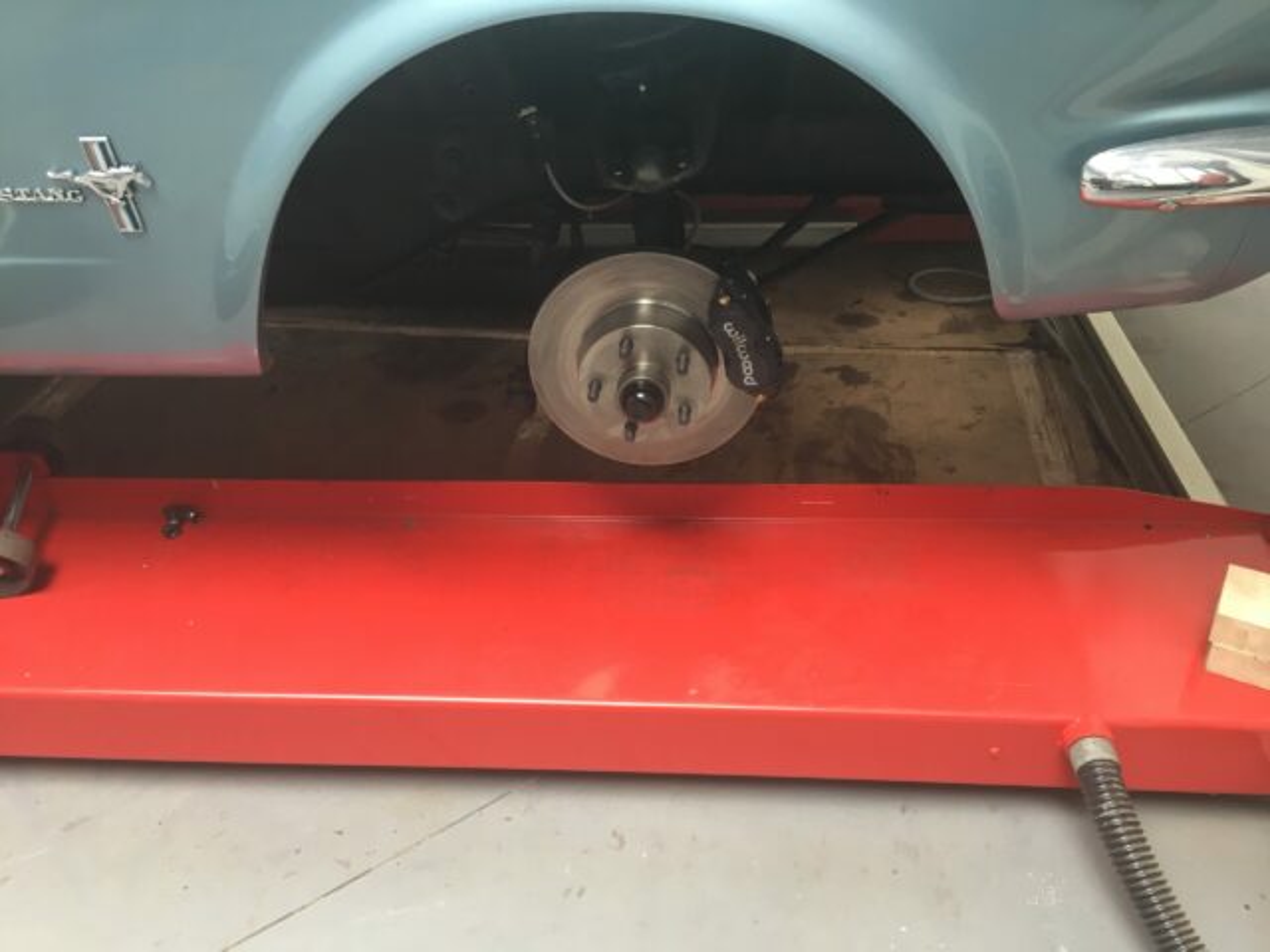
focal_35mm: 29
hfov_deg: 61.7
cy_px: 476
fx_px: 1064
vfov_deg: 48.2
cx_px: 635
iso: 64
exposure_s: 1/33
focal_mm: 4.15
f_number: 2.2
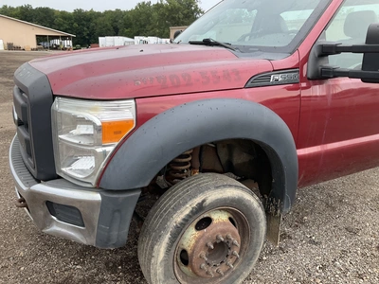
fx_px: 318
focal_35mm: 29
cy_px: 142
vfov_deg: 48.2
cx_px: 190
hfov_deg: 61.7
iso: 20
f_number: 1.8
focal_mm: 3
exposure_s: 1/154
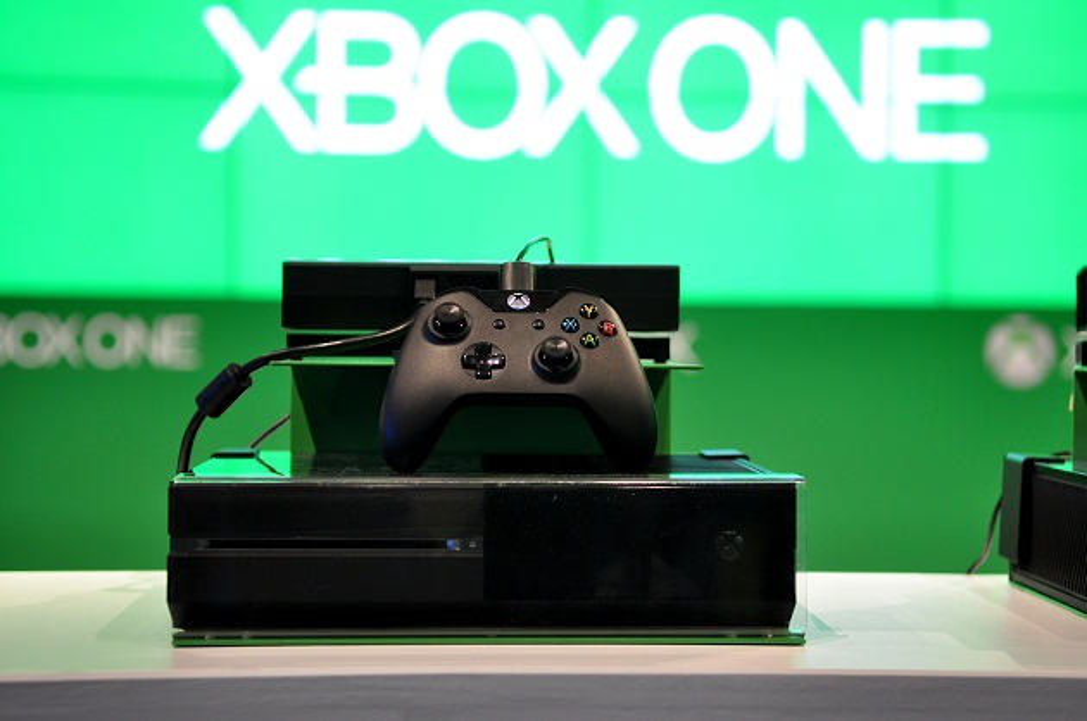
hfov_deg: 29.9
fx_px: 2035
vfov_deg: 20.1
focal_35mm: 68
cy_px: 360
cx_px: 544
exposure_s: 1/40
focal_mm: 45
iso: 500
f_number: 3.2
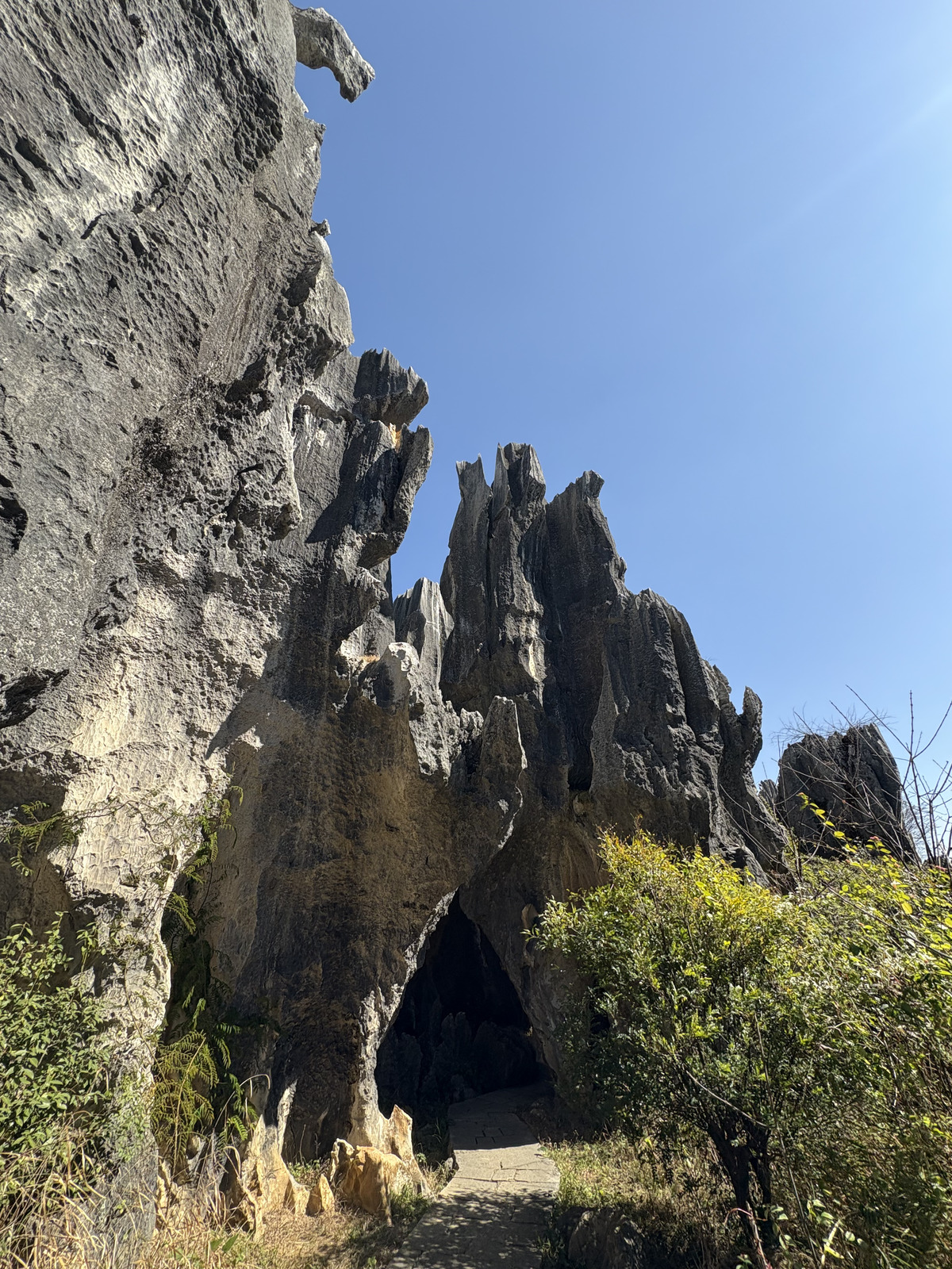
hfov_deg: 85.7
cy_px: 634
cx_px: 476
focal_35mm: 14
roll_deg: +0.6
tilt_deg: +30.6
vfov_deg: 102.1
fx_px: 513
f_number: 2.2
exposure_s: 1/582
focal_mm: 2.22
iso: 40
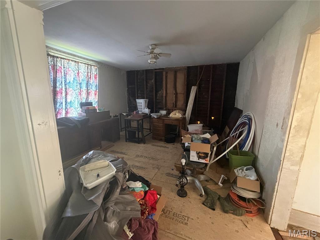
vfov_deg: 85.7
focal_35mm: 14
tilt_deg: -10.0
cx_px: 160
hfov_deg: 102.1
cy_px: 120
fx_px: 129
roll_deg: +0.2
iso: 800
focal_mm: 2.22
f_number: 2.2
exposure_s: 1/60
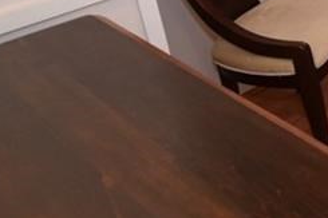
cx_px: 631
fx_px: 629
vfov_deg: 17.8
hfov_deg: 19.4
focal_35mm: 69
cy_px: -100
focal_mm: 11
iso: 800
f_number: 4
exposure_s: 1/60
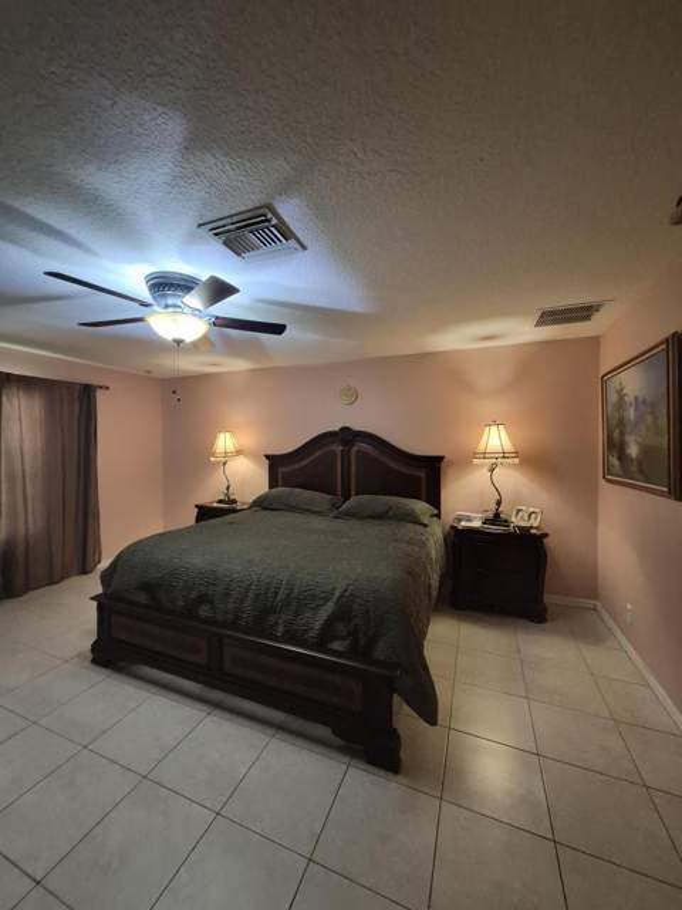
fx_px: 341
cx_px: 341
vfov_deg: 106.2
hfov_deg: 89.9
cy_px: 455
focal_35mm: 13
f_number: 2.2
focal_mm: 1.74
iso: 1000
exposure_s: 1/60
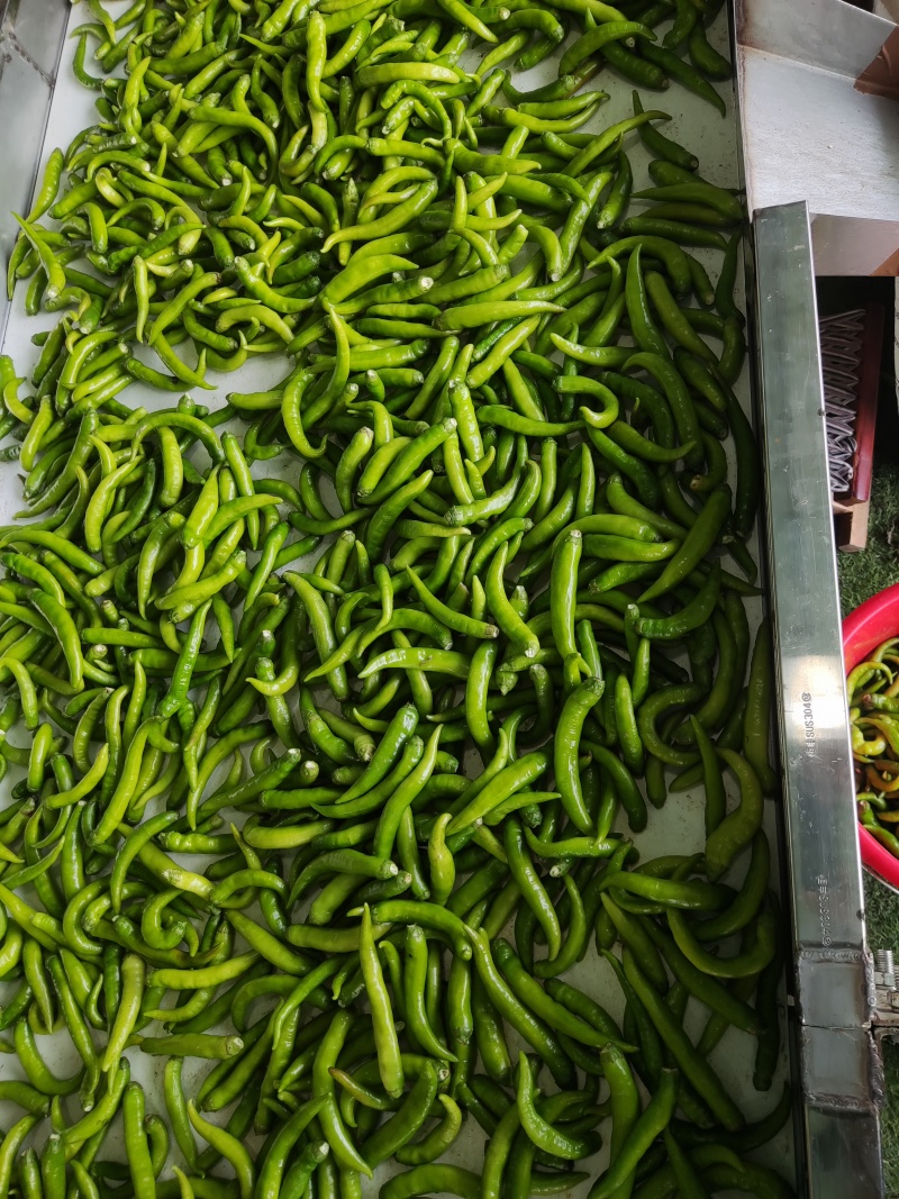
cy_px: 600
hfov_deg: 54.9
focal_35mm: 25
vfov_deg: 69.4
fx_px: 866
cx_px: 450
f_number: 1.79
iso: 50
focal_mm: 4.71
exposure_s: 1/101
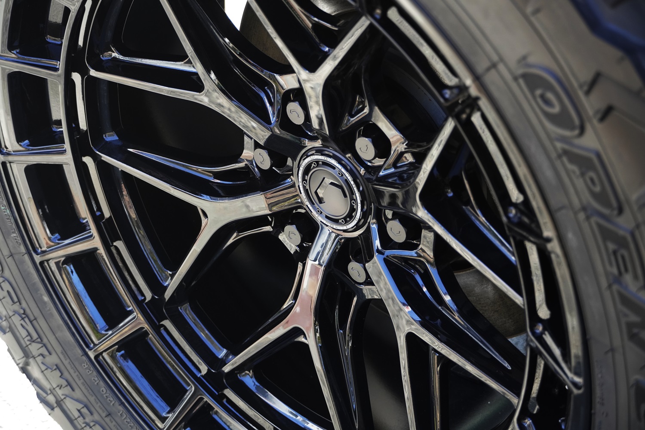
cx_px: 322
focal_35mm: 69
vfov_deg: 19.7
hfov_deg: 29.2
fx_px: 1236
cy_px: 215
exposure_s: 1/160
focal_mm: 46
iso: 1000
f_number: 5
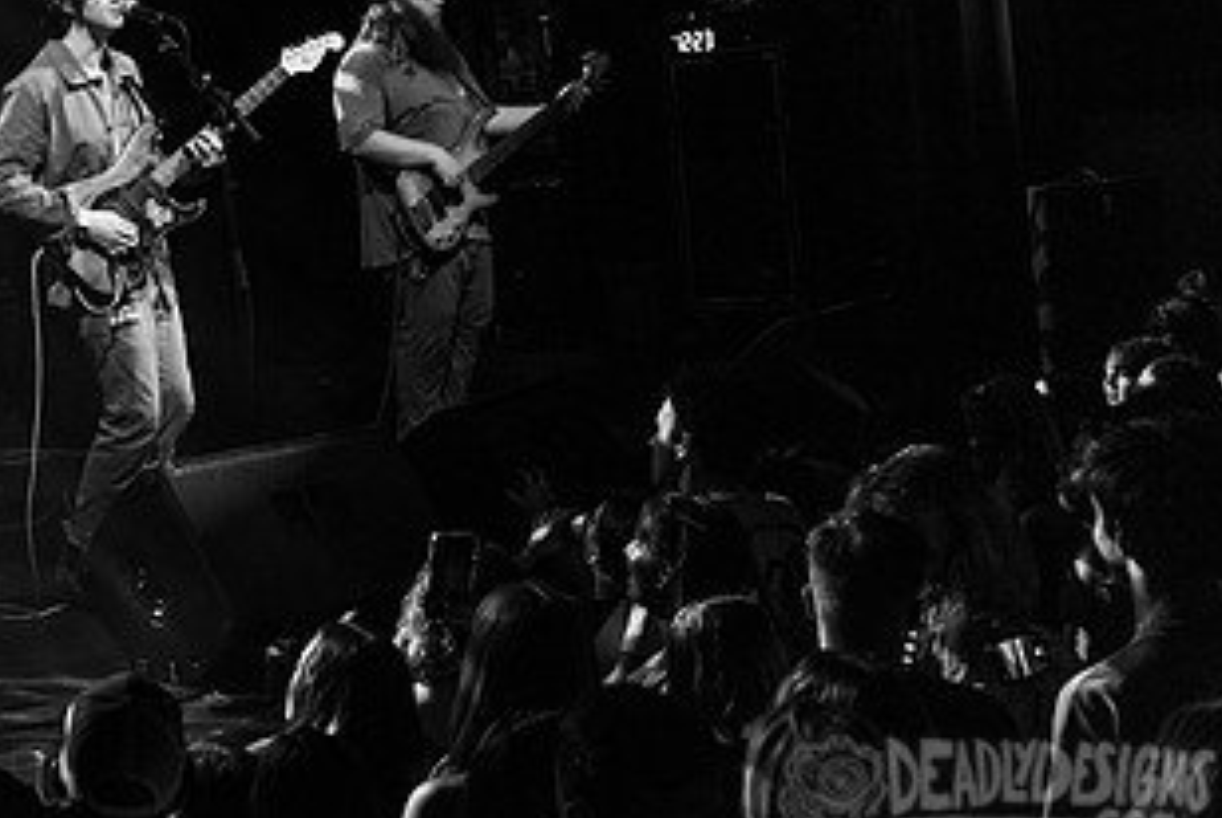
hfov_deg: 24.8
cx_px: 99
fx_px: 2684
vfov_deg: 17.1
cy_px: 109
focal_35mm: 79
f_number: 3.2
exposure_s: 1/200
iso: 2500
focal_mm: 42
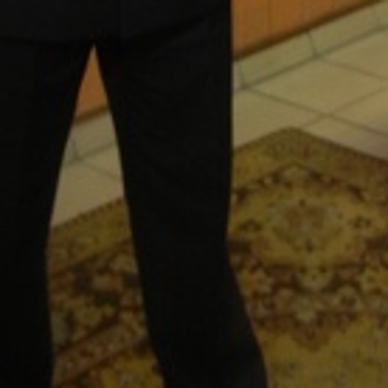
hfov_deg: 15.2
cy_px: -278
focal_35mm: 115
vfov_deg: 13.8
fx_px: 1458
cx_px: 180
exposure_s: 1/26
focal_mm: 5.4
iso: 400
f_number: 3.5
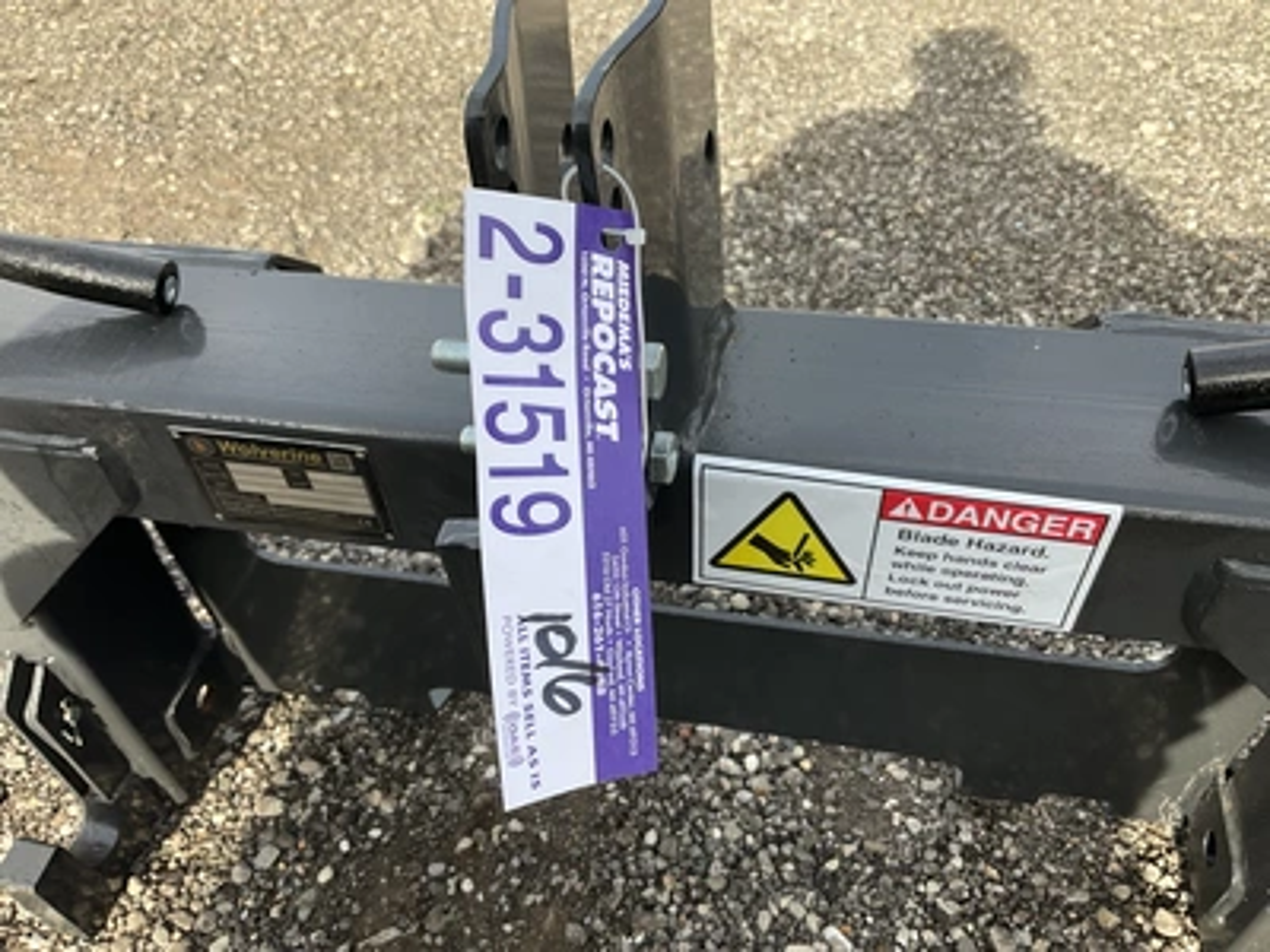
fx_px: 1064
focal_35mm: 29
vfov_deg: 48.2
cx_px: 635
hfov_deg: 61.7
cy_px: 476
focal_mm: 3
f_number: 1.8
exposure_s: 1/370
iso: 25
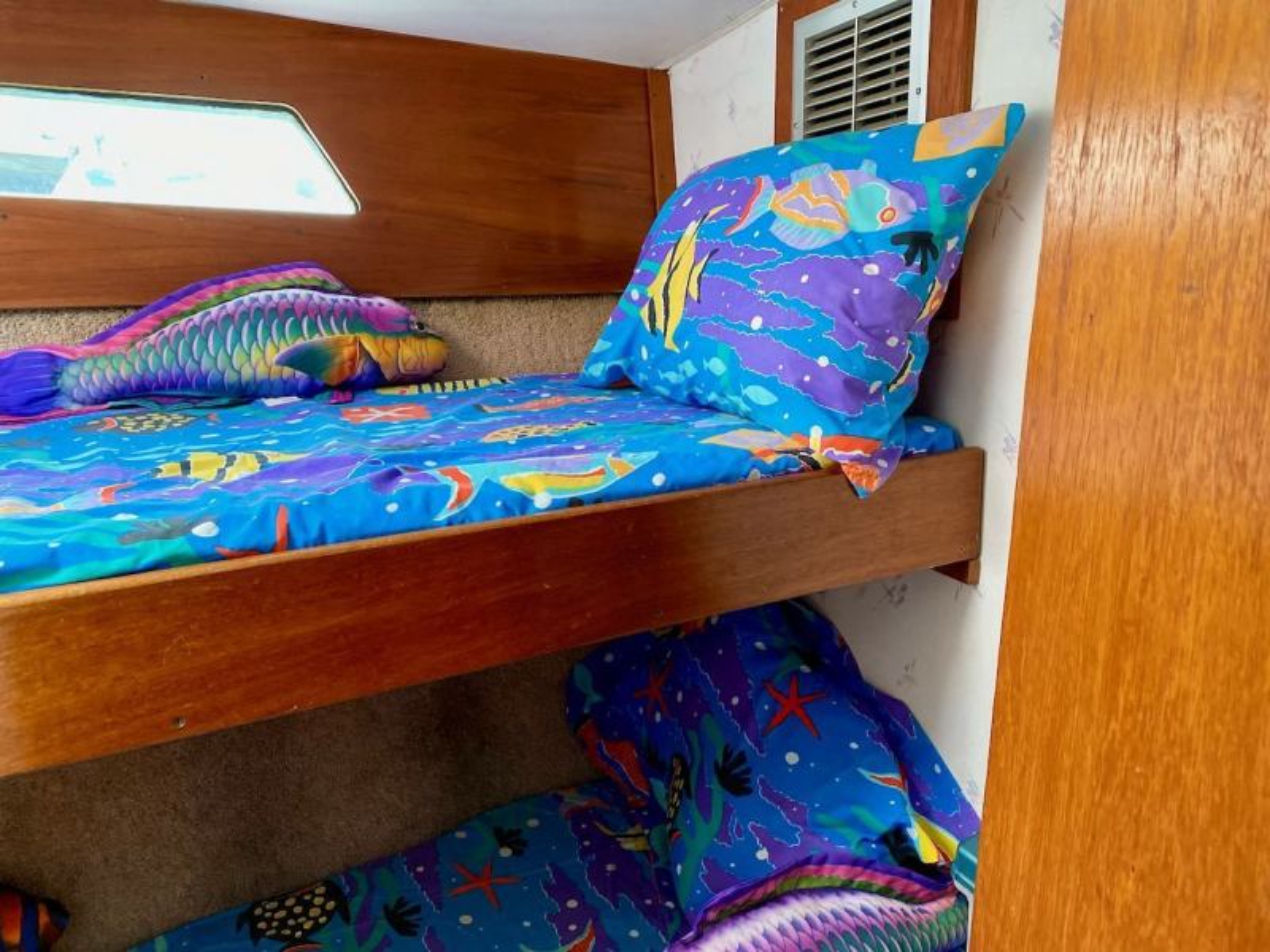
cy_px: 476
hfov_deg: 67.3
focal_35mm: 26
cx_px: 635
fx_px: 954
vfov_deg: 53.1
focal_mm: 4.25
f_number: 1.8
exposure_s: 1/60
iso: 400
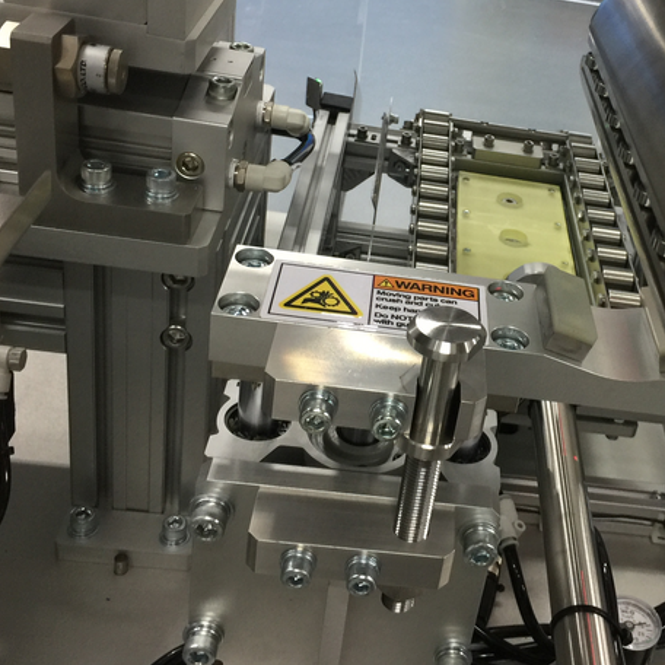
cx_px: 499
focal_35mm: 45
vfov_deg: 37.4
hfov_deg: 36.7
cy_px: 255
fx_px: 978
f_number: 2.2
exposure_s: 1/17
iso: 80
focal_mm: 4.15
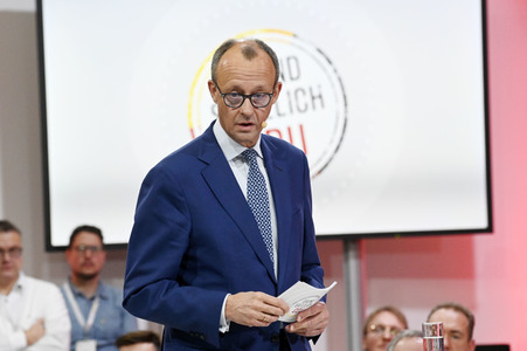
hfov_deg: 8.2
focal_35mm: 250
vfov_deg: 5.5
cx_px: 264
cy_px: 176
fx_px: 3657
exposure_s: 1/640
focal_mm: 250
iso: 6400
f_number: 7.1
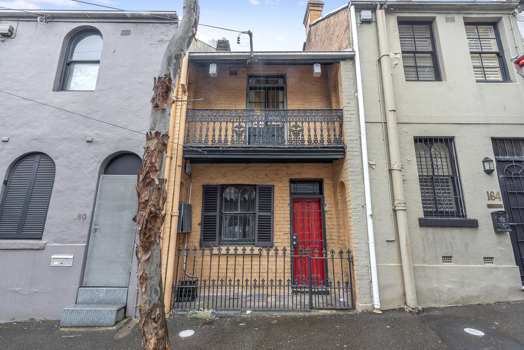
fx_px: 218
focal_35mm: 15
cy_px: 175
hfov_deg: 100.4
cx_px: 262
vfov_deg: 77.4
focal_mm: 15
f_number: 7.1
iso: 400
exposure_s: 1/25
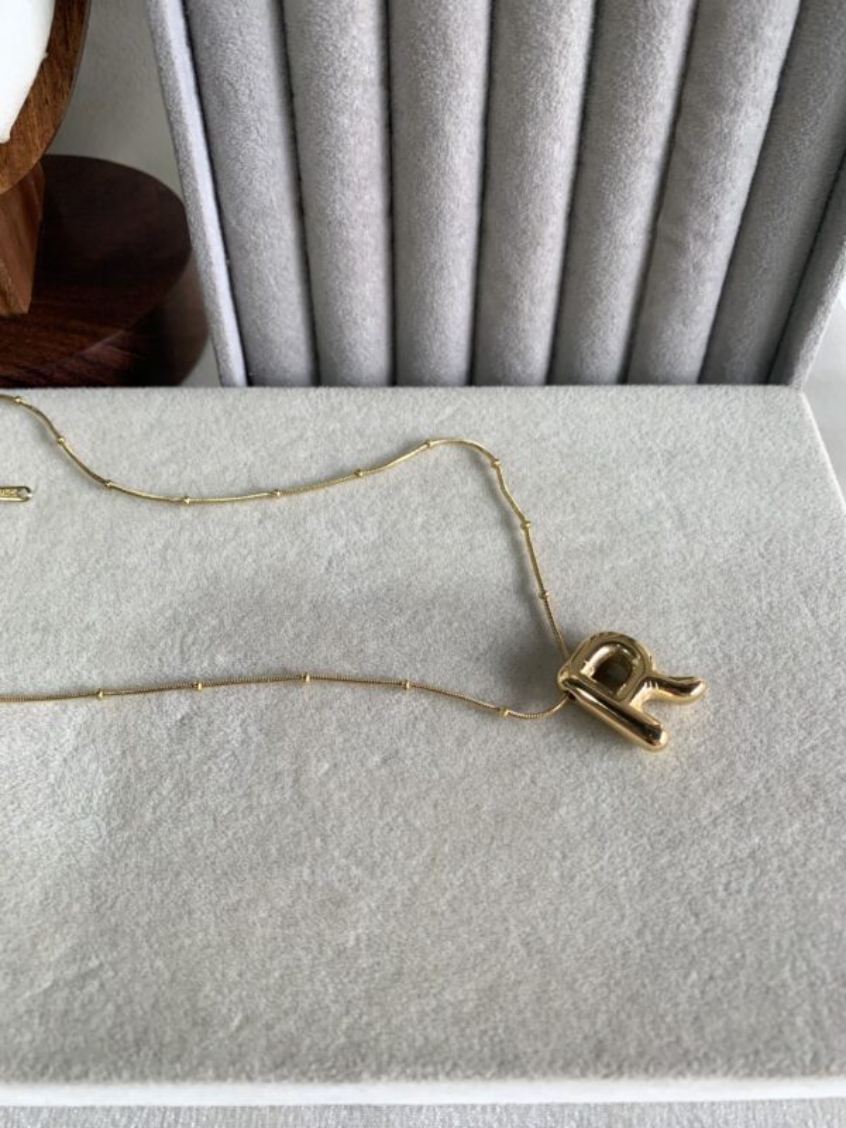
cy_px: 564
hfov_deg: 53.1
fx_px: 847
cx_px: 423
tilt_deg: -58.2
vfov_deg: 67.3
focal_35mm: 26
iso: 64
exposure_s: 1/100
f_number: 1.8
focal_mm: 4.25
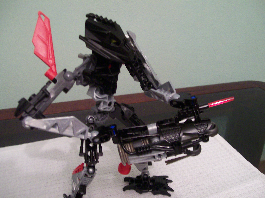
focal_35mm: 36
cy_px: 99
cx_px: 132
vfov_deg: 39.7
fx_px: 276
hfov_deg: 51.4
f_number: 2.7
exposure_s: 1/8
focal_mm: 6
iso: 160
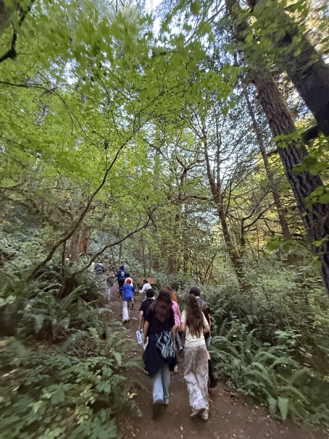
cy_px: 220
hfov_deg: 85.7
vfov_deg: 102.1
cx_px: 164
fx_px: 177
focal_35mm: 14
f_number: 2.2
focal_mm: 2.22
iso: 640
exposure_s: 1/60
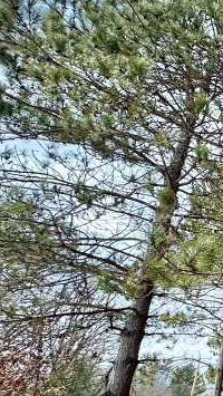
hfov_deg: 15.6
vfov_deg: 45.9
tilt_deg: +21.0
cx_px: 521
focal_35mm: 44
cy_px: 254
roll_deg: -0.5
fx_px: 462
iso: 40
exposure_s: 1/327
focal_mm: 2.22
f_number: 2.2
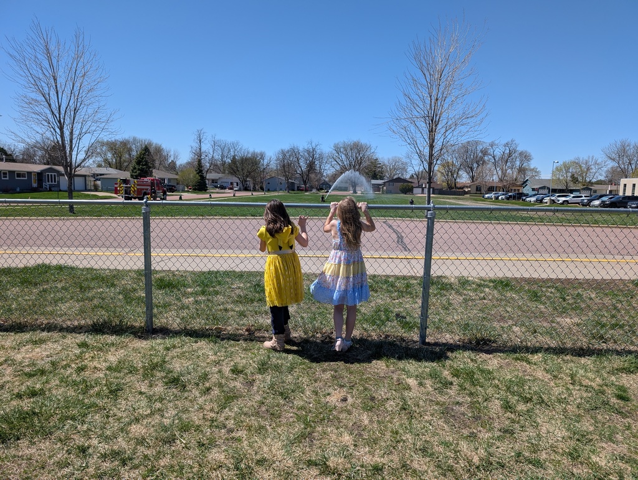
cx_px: 319
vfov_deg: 56.9
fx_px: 443
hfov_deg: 71.5
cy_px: 240
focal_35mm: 24
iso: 22
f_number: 1.68
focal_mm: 6.9
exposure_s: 1/1110
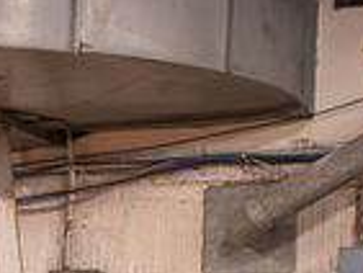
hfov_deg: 13.2
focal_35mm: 137
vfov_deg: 9.8
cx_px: -255
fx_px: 1438
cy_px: 609
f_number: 1.6
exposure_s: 1/160
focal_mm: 16
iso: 800
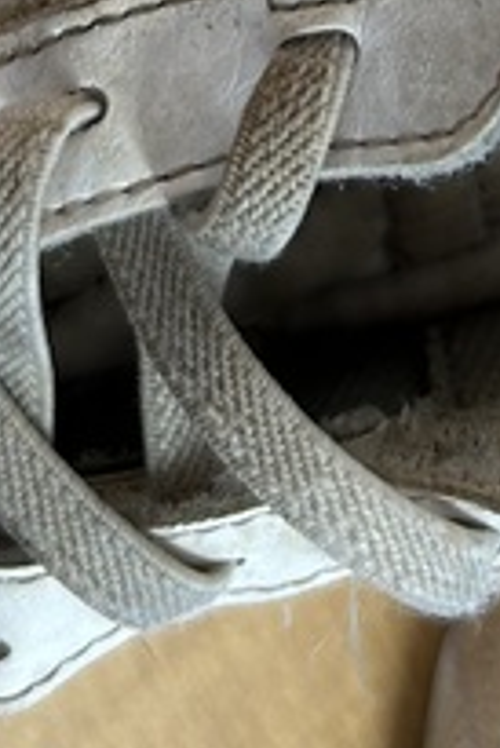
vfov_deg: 13.6
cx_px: 299
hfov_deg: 10.2
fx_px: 2808
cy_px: -595
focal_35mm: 135
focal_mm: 5.7
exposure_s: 1/60
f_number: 1.5
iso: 100
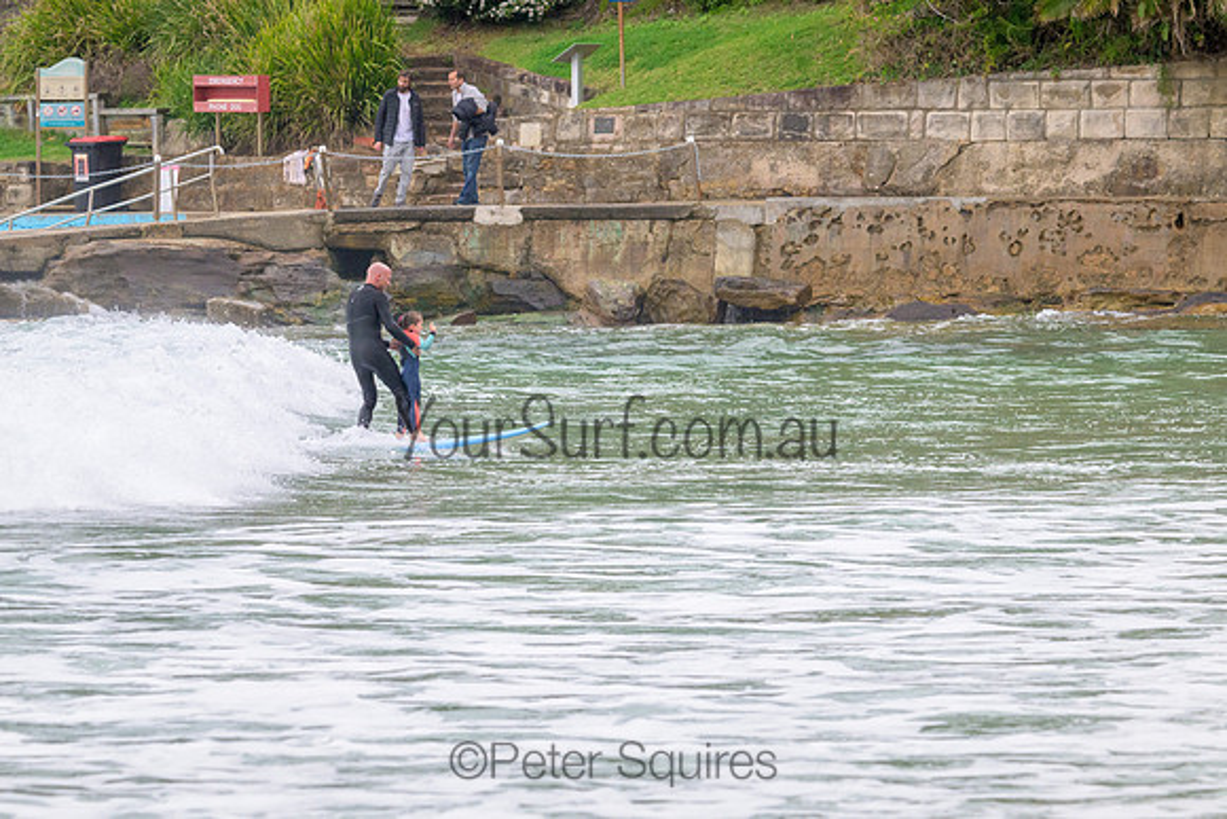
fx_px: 13814
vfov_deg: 3.4
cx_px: 578
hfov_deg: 5.1
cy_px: 386
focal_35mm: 405
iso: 1600
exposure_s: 1/1250
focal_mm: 380
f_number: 11
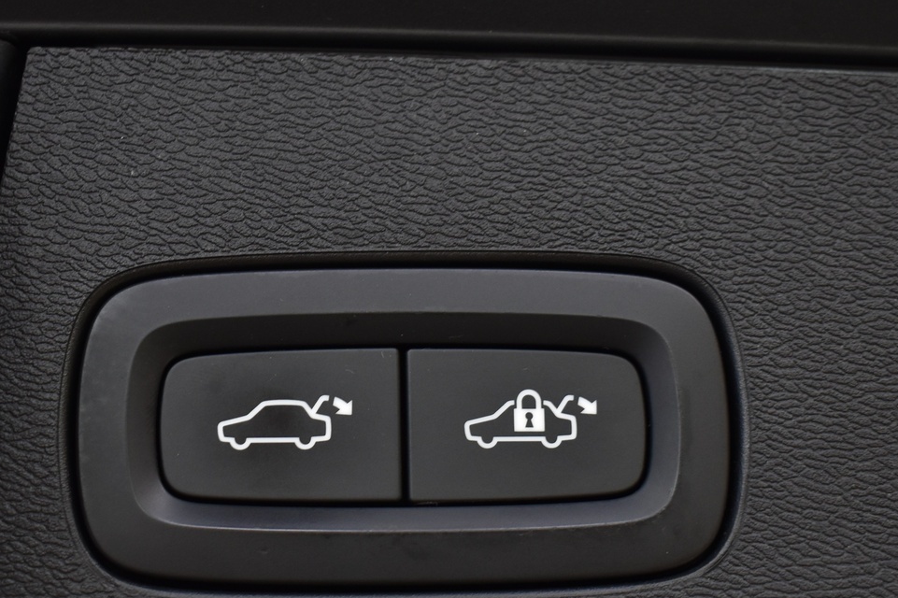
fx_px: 2144
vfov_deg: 15.8
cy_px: 399
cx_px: 398
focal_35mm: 86
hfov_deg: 23.6
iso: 560
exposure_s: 1/50
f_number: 4.5
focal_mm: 34
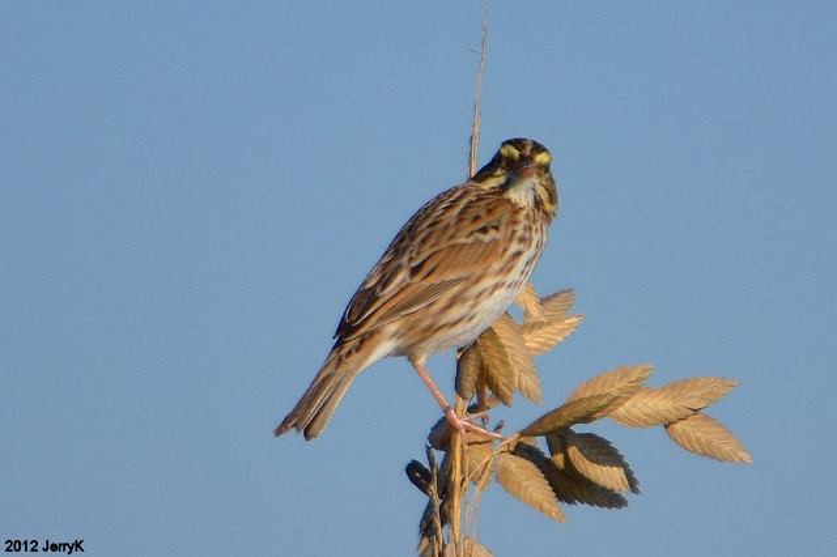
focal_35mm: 450
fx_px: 10457
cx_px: 418
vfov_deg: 3.1
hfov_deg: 4.6
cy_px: 278
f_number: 5.6
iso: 200
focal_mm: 300
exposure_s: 1/1600
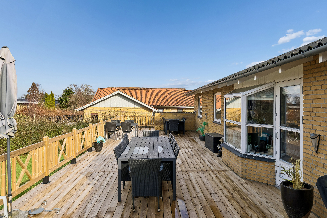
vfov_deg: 52.2
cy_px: 109
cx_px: 164
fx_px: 223
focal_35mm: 24
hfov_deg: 72.6
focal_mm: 24.5
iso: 200
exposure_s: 1/320
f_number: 8
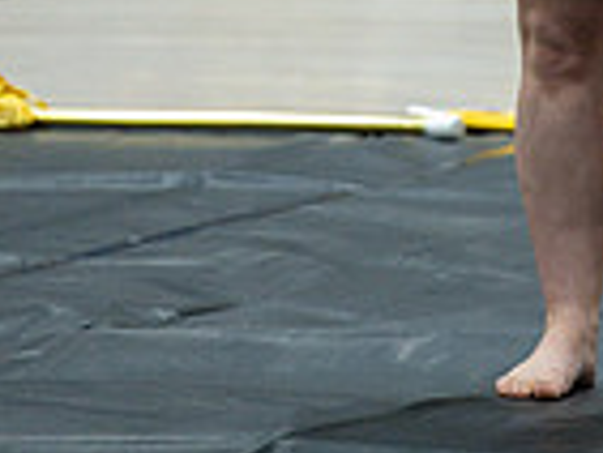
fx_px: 10705
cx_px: 560
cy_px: -487
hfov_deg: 3.2
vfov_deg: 2.4
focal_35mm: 614
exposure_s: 1/500
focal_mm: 200
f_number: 4
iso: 4500
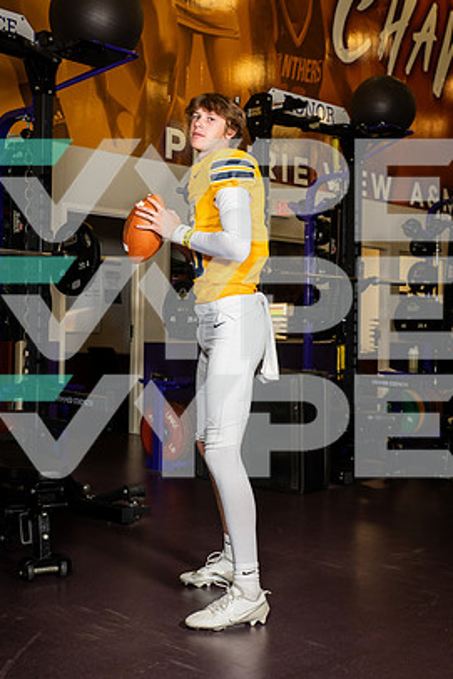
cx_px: 222
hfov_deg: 26.5
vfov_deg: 38.8
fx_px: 962
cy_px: 309
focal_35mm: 51
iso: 500
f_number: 5.6
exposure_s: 1/250
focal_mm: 46
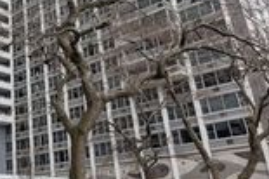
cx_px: 16
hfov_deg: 33.9
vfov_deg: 23.9
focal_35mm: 55
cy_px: 19
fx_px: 411
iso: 200
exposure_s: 1/160
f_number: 8
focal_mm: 17
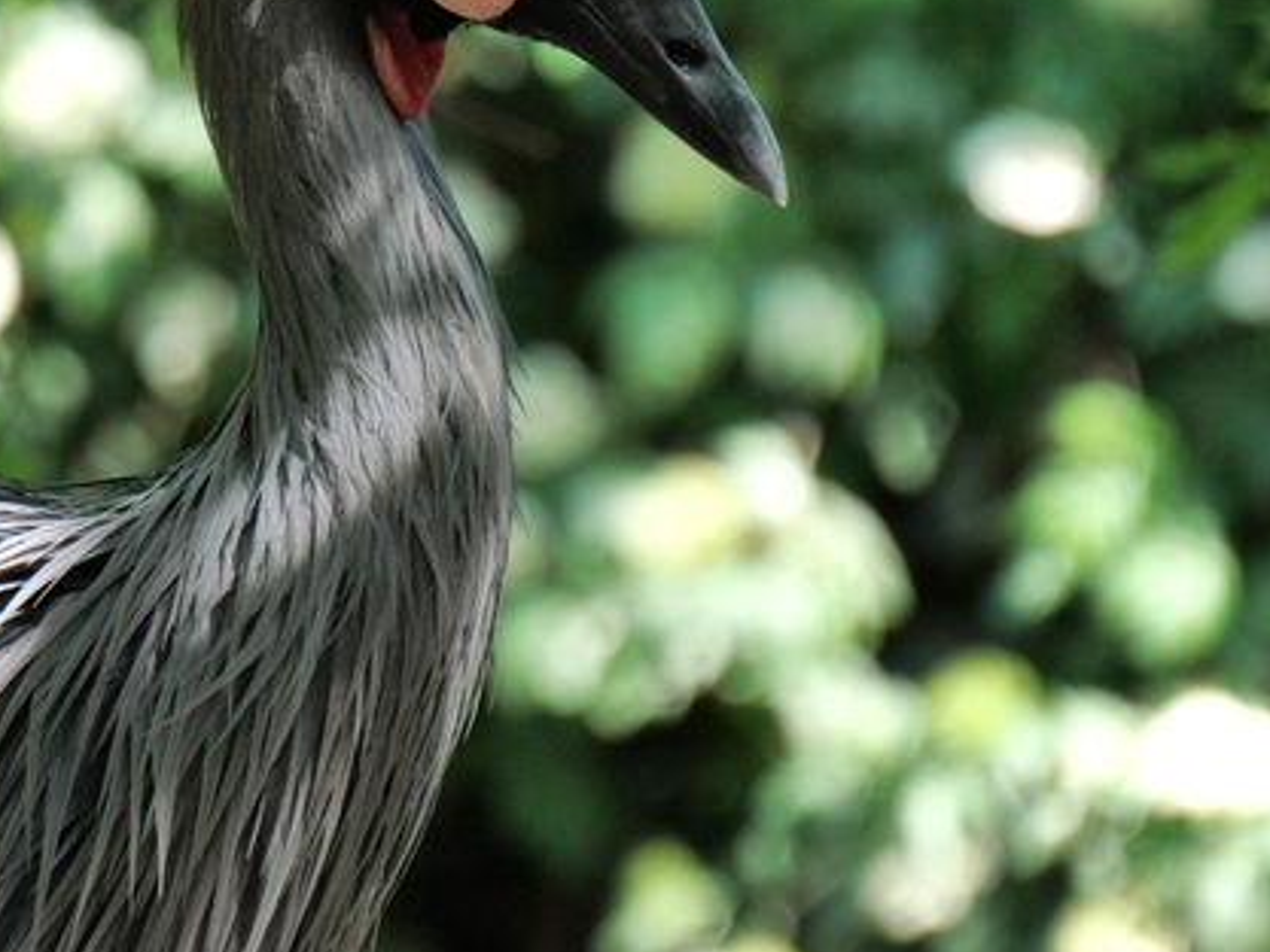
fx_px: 14092
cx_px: 201
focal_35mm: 384
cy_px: 113
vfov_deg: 3.9
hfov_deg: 5.2
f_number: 5.6
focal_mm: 100
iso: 1600
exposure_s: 1/250
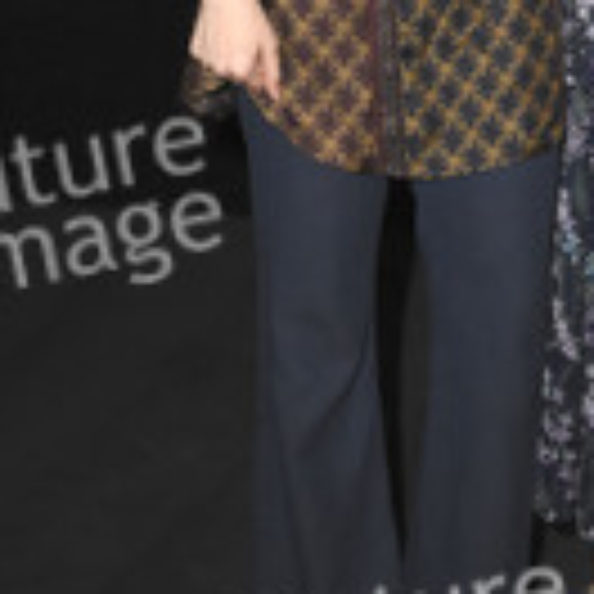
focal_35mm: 85
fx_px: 1650
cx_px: 482
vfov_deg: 19.8
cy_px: 0
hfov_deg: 20.2
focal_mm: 22
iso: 1600
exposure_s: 1/125
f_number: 5.6
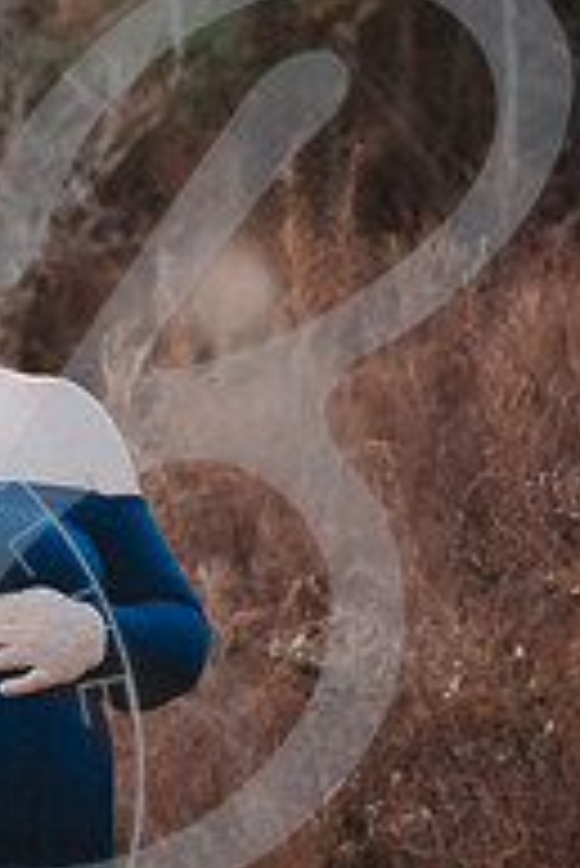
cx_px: -72
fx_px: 3932
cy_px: 432
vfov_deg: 12.6
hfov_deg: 8.4
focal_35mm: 163
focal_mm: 70
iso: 100
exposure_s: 1/160
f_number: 2.8
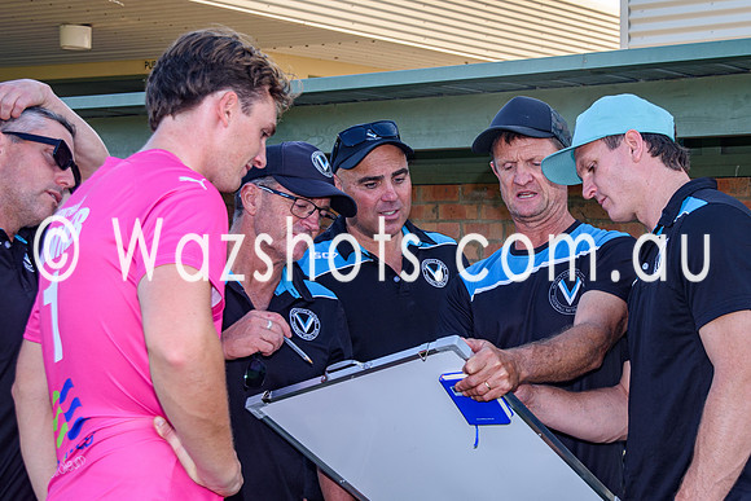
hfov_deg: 27.5
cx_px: 529
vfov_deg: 18.7
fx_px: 1522
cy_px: 284
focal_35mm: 73
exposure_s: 1/160
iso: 100
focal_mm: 30
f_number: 4
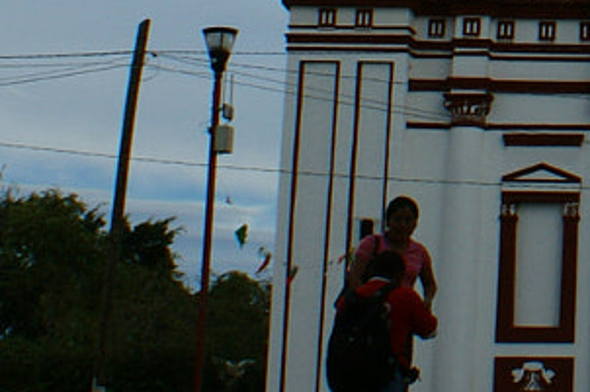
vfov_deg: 8.3
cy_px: -357
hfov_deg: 12.1
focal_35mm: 159
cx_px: 985
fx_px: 2604
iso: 100
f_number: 10
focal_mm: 20
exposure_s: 1/250
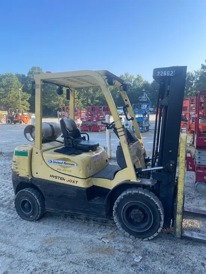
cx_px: 103
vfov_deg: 67.3
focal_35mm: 26
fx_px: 206
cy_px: 137
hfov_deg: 53.1
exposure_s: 1/882
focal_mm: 4.2
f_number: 1.6
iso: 32
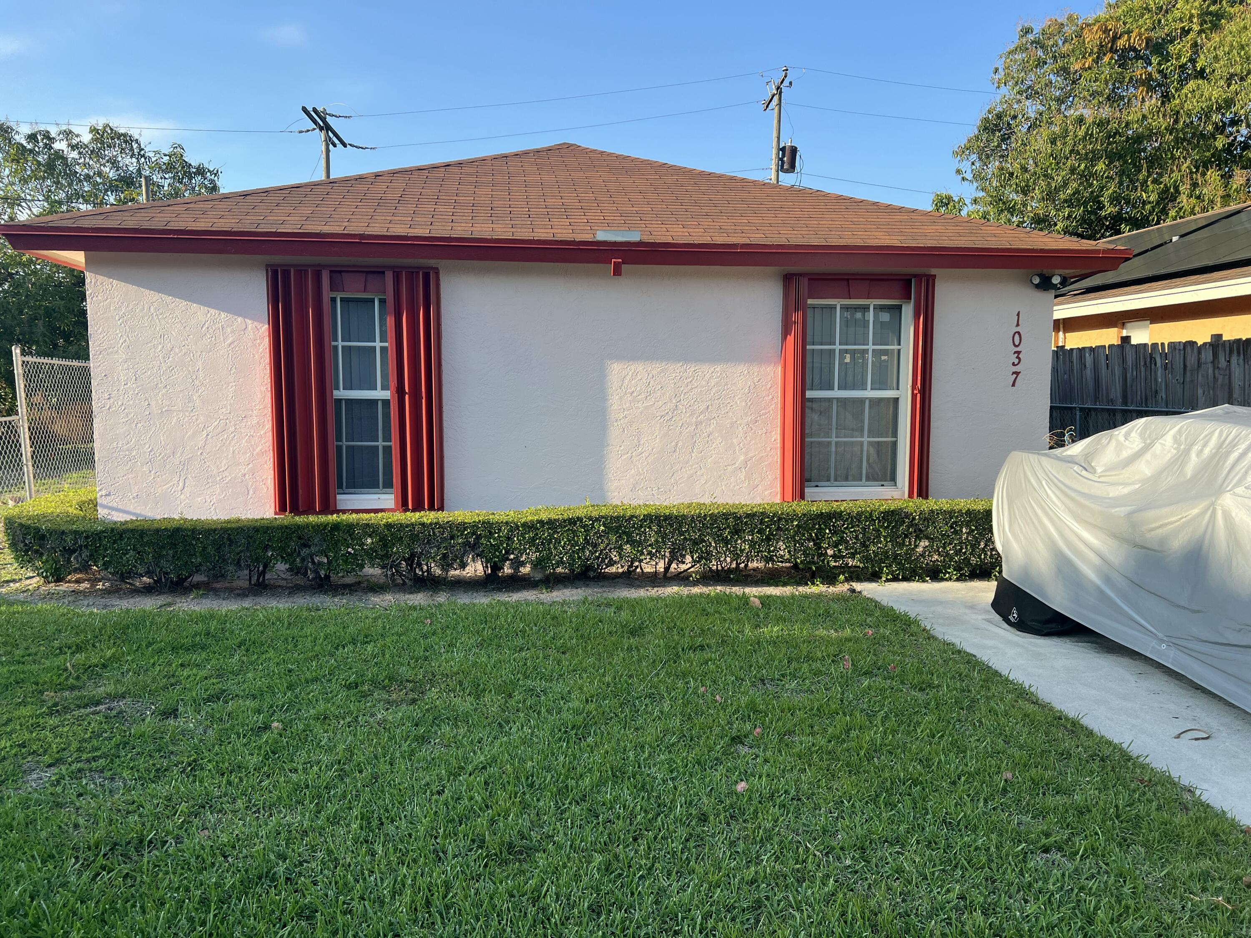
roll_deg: -0.5
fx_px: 940
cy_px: 469
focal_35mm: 26
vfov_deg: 53.1
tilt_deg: -5.4
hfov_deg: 67.3
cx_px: 626
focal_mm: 5.7
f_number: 1.5
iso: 50
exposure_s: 1/1412
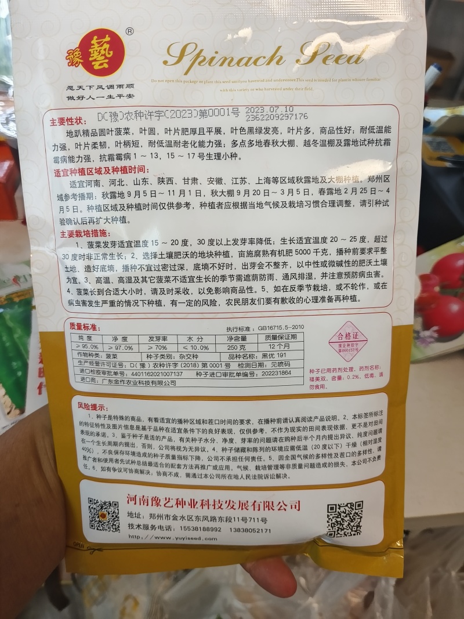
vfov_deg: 73.9
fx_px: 411
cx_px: 232
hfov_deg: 58.9
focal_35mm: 23
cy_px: 310
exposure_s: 1/100
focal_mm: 5.5
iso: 331
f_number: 1.75
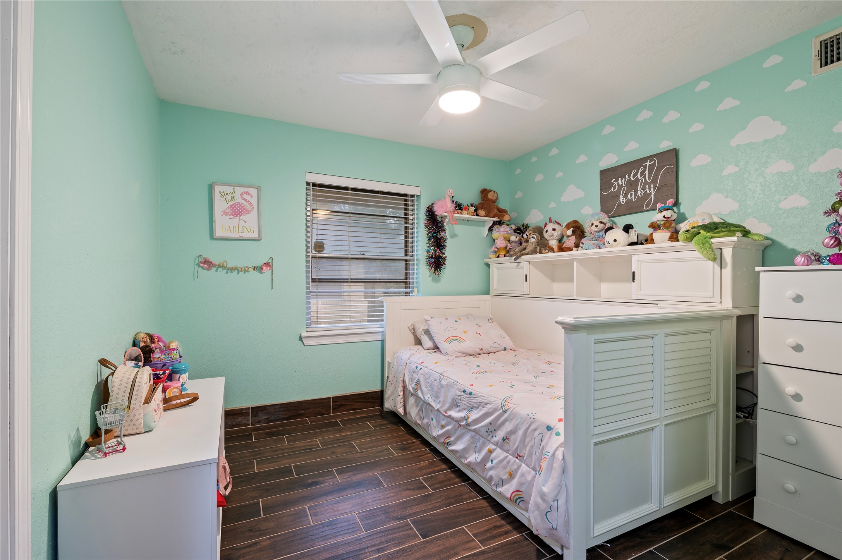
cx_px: 421
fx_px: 351
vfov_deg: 77.2
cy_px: 280
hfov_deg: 100.4
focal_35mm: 15
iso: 125
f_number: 6.3
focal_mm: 15
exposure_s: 1/1.67
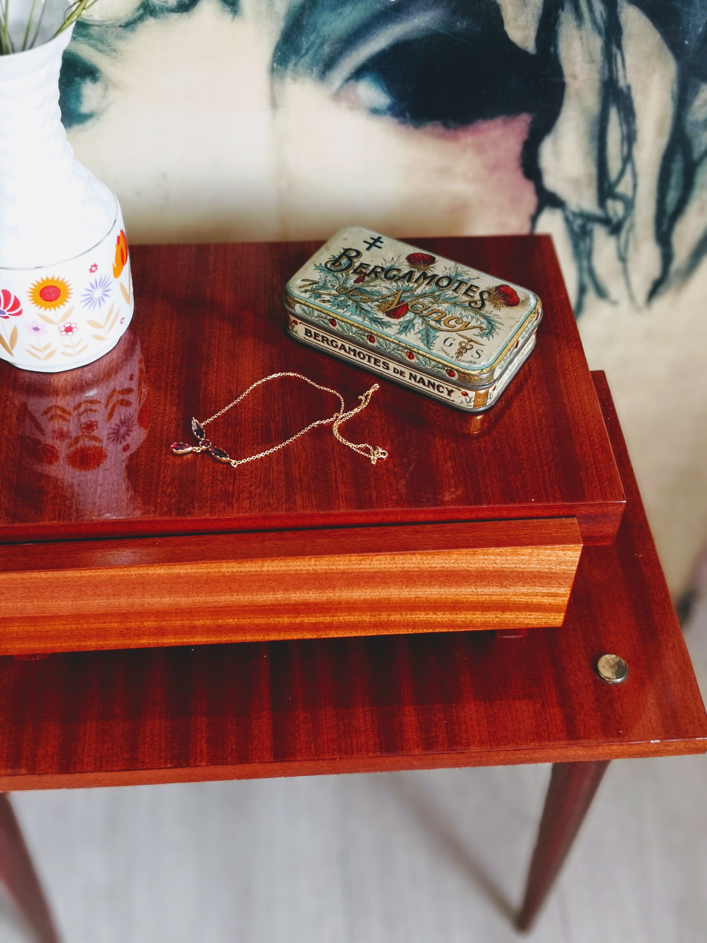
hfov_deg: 35.1
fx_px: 1117
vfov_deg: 45.8
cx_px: 354
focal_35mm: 41
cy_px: 472
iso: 80
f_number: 4
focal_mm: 3.95
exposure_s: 1/50
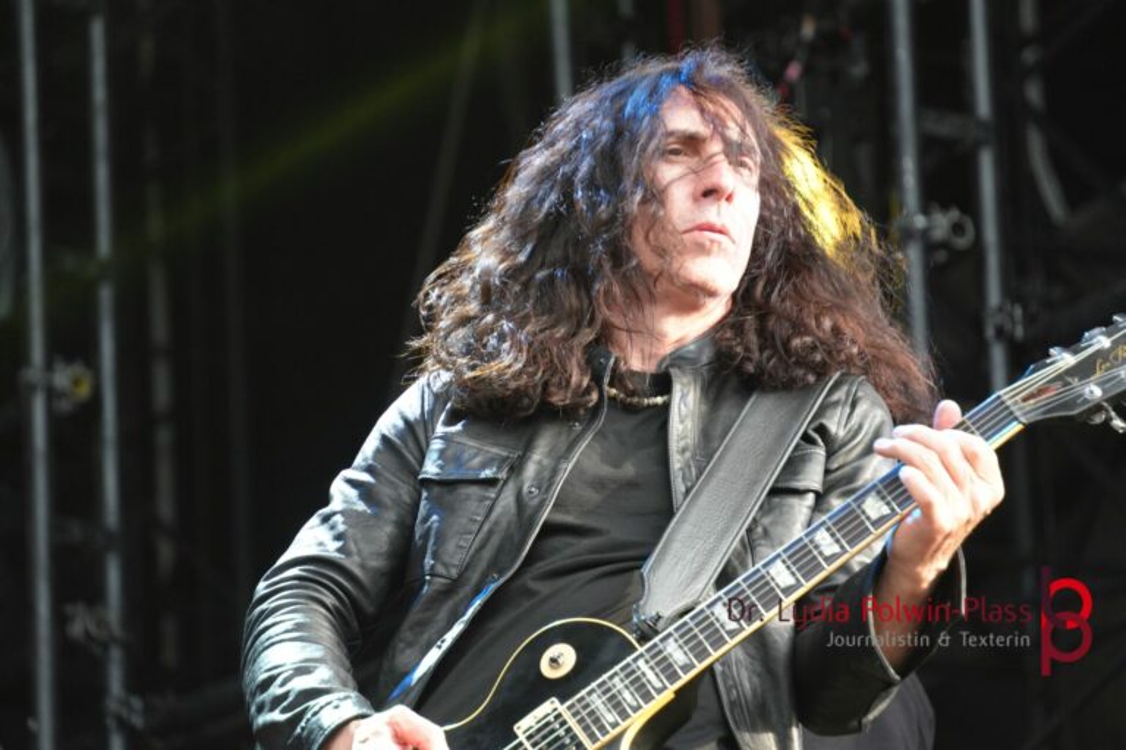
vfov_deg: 4.8
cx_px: 563
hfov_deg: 7.2
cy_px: 375
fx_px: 9007
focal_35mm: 288
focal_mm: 192
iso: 1600
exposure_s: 1/320
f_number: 6.3
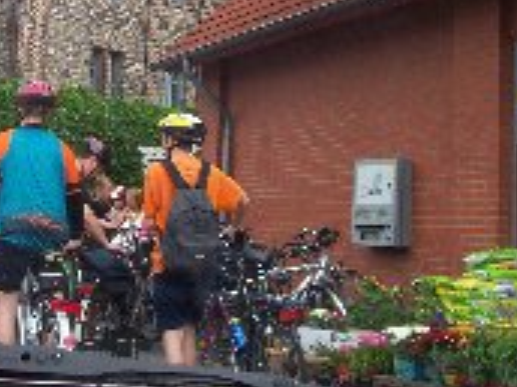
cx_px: 75
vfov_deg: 18.4
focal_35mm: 79
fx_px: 1180
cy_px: 48
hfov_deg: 24.2
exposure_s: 1/539
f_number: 2.7
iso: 80
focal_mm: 5.6
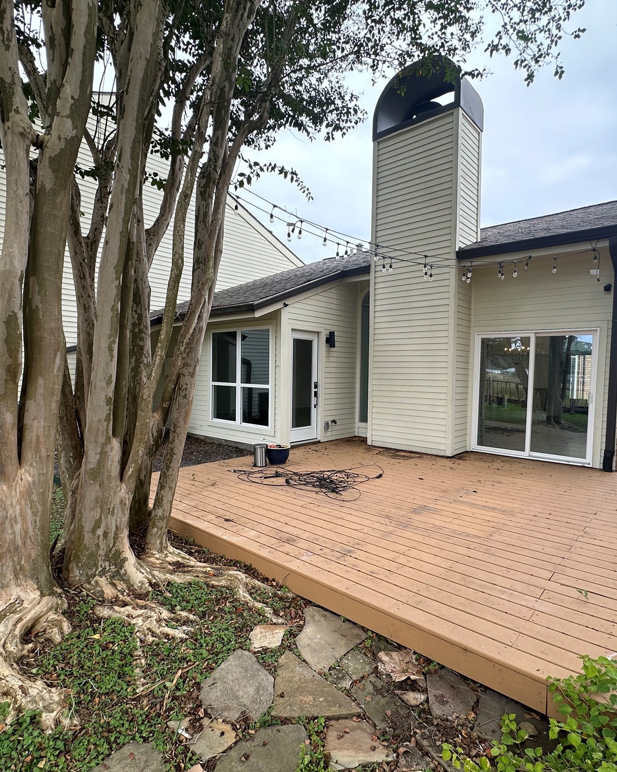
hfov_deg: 70.7
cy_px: 390
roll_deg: -1.1
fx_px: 434
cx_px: 333
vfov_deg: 83.3
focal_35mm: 19
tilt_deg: -1.7
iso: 40
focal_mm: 2.22
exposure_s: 1/300
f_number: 2.2
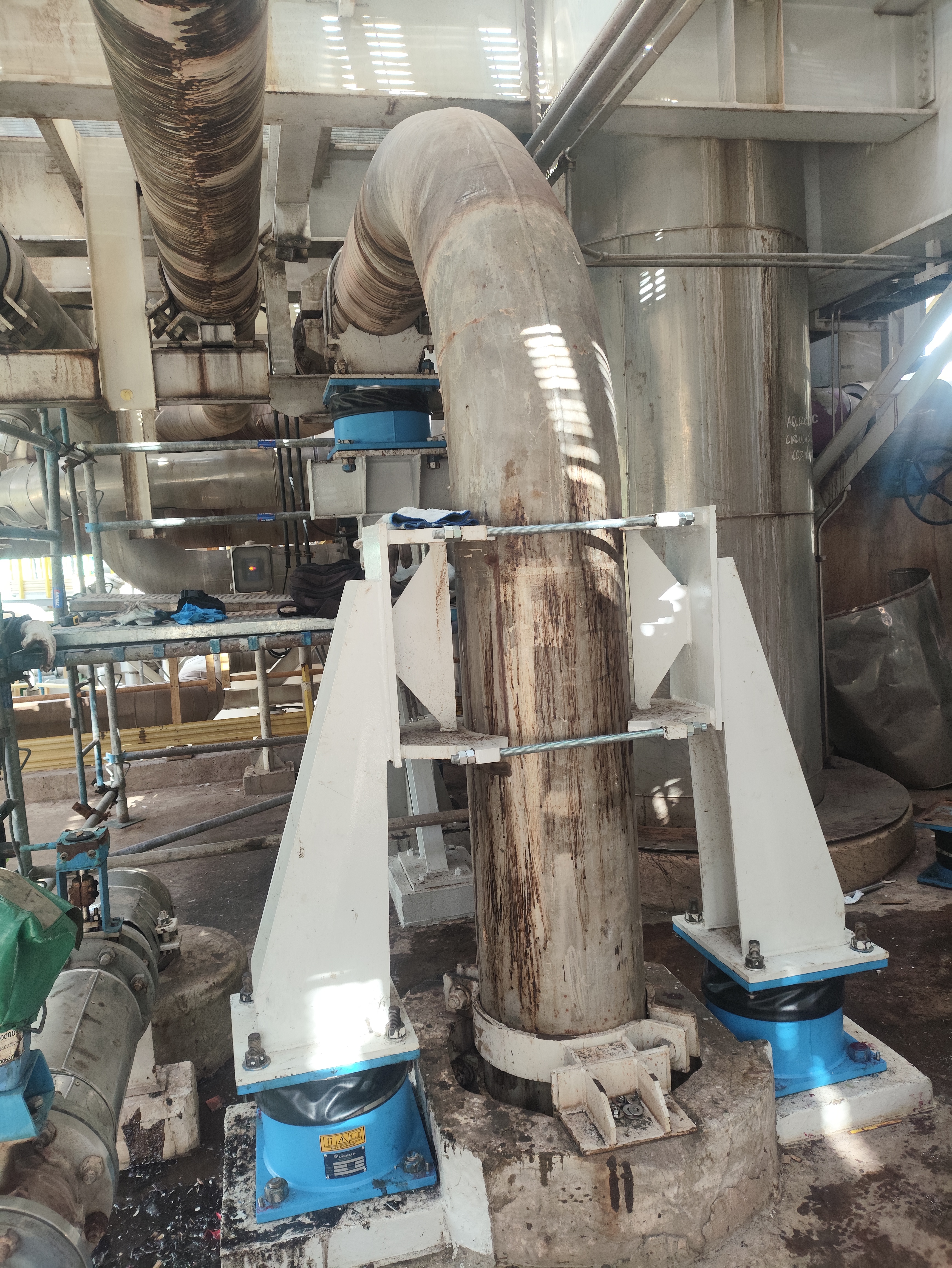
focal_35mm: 25
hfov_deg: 54.9
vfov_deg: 69.4
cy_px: 634
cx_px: 476
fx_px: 916
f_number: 1.79
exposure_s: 1/120
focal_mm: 4.71
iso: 160
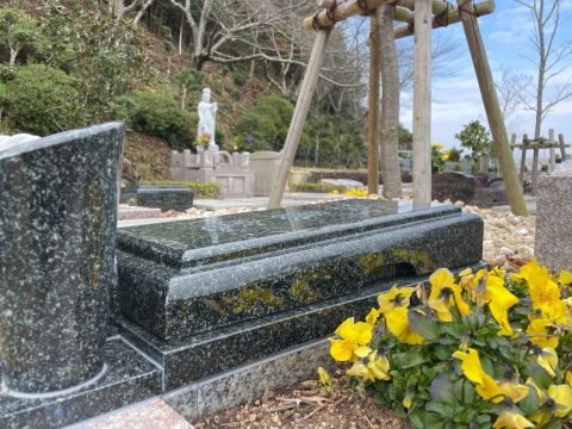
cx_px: 286
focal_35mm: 26
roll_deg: -0.3
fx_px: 430
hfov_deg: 67.3
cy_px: 214
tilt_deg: -4.0
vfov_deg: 53.1
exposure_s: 1/875
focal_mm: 4.2
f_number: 1.6
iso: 32
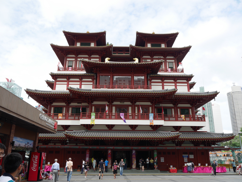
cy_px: 91
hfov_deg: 63.4
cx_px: 121
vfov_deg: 49.8
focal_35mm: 28
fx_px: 196
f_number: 6.3
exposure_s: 1/400
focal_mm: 14
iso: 200
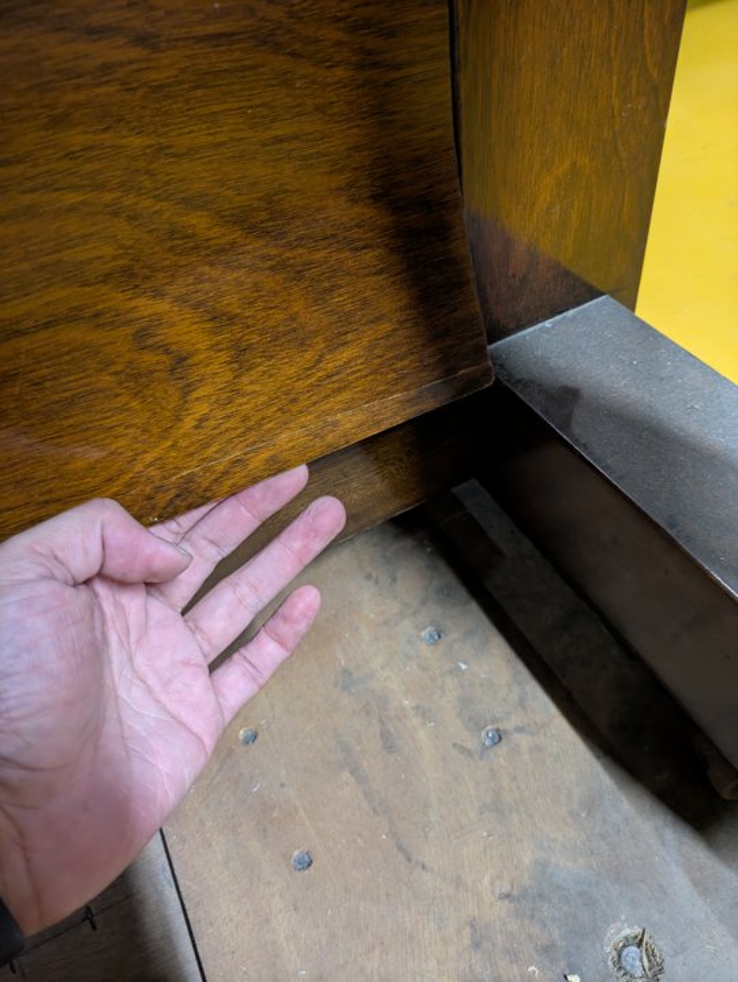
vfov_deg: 69.4
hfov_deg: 54.9
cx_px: 369
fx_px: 710
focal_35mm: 25
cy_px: 491
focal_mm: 5.43
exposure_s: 1/24
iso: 380
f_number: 1.89
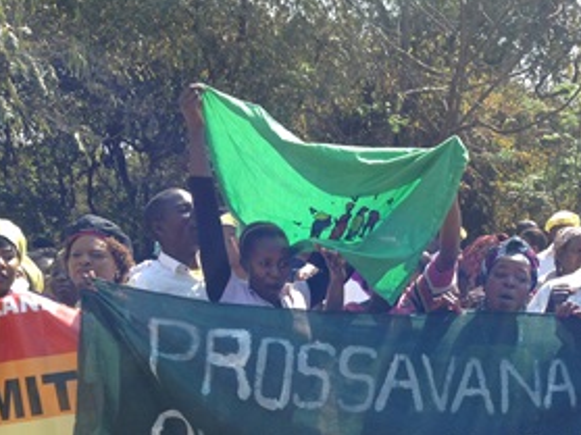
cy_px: 342
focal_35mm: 53
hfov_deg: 35.5
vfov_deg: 27.0
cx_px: 427
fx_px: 889
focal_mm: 3.3
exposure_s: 1/381
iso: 32
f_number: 2.4
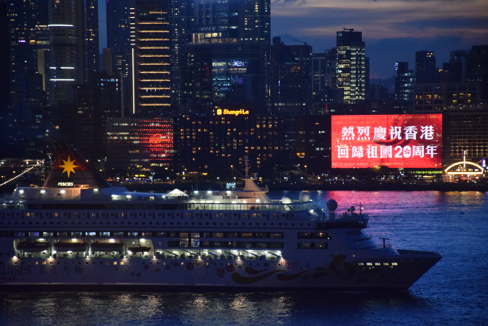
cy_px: 163
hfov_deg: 12.2
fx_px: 2277
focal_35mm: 168
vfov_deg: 8.2
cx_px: 244
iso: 6400
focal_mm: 112
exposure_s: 1/50
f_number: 5.6
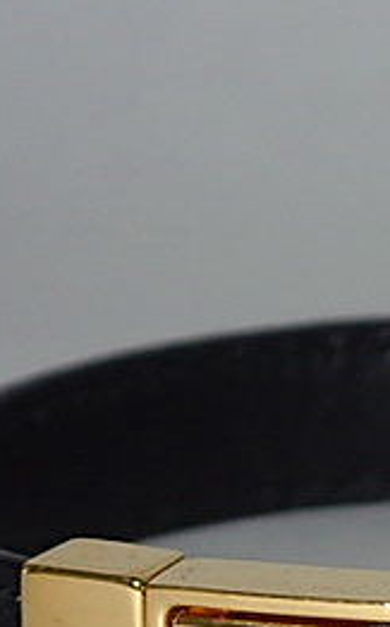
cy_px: 565
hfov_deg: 5.5
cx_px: 471
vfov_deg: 8.9
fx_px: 4027
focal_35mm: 236
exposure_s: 1/100
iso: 500
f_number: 14
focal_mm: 16.48
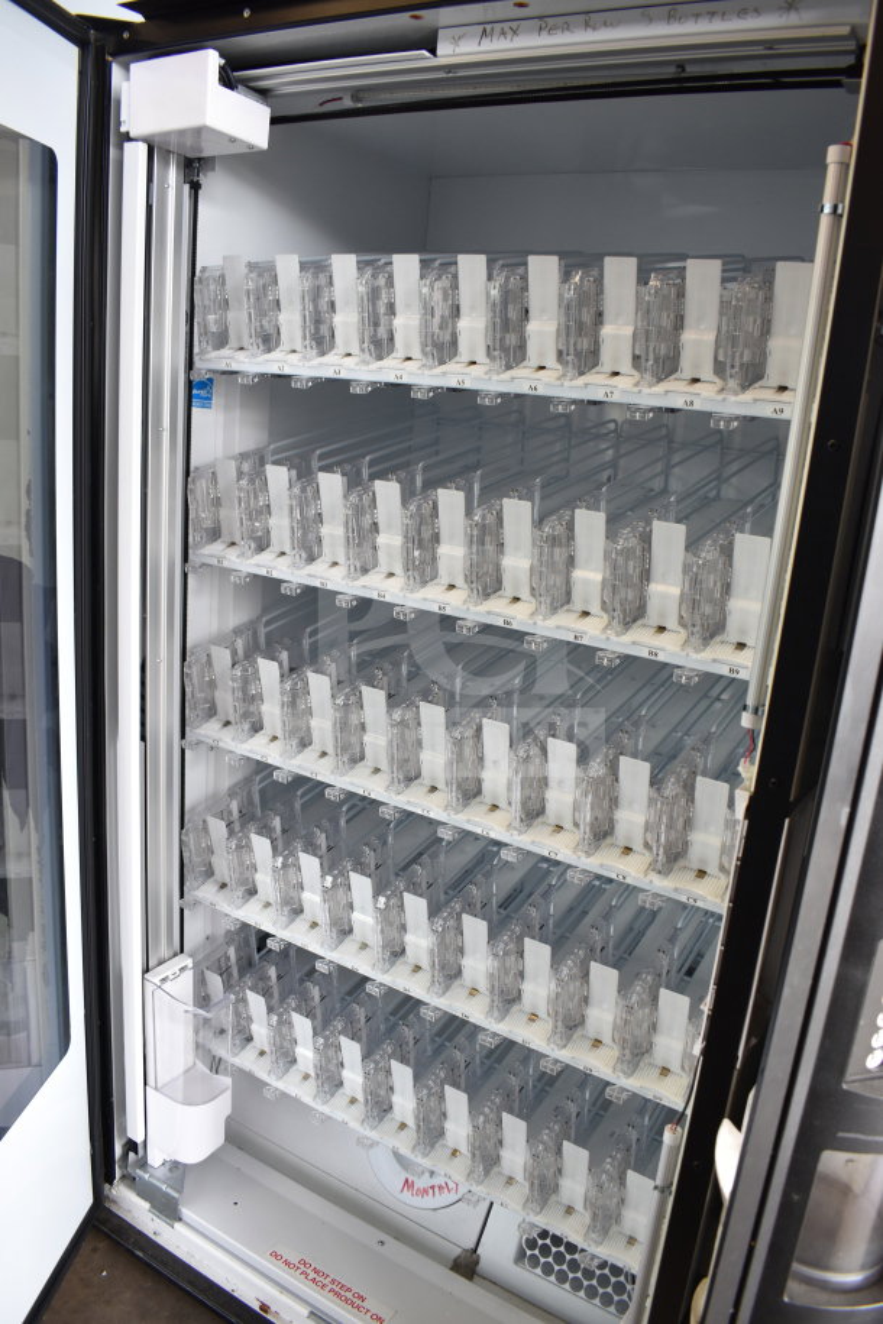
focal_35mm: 27
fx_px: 993
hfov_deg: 47.9
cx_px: 442
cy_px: 662
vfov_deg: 67.4
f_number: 3.5
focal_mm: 18
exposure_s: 1/30
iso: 400
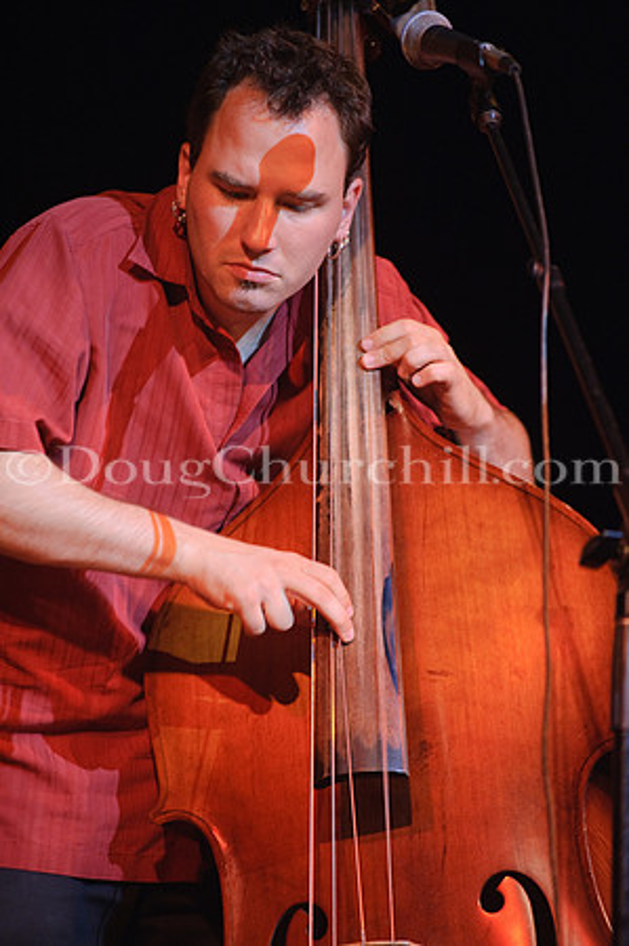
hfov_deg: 6.9
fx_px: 5253
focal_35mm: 200
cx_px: 314
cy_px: 473
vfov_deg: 10.3
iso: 2500
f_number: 4
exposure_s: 1/200
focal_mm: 200
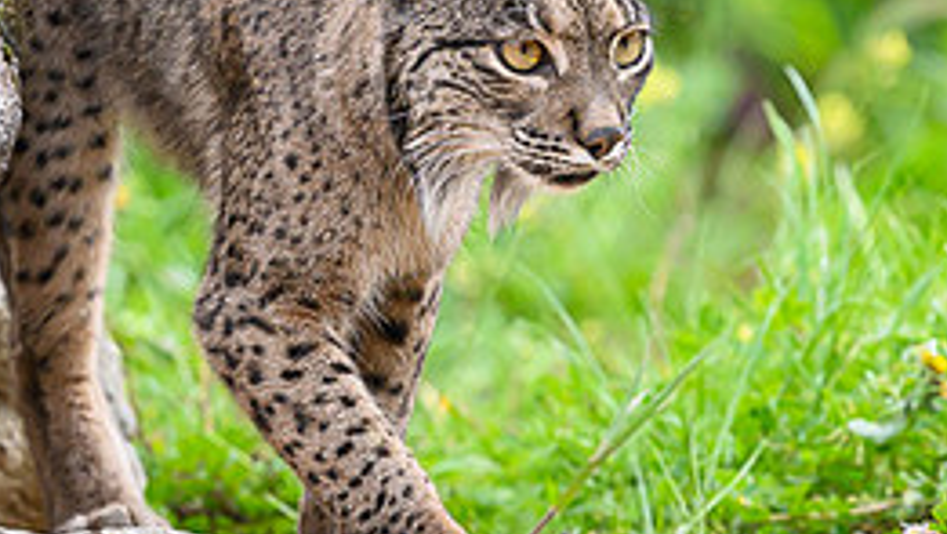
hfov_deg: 1.4
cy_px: -90
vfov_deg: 0.8
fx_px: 39009
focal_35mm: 1553
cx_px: 501
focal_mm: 400
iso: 1000
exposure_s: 1/1250
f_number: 4
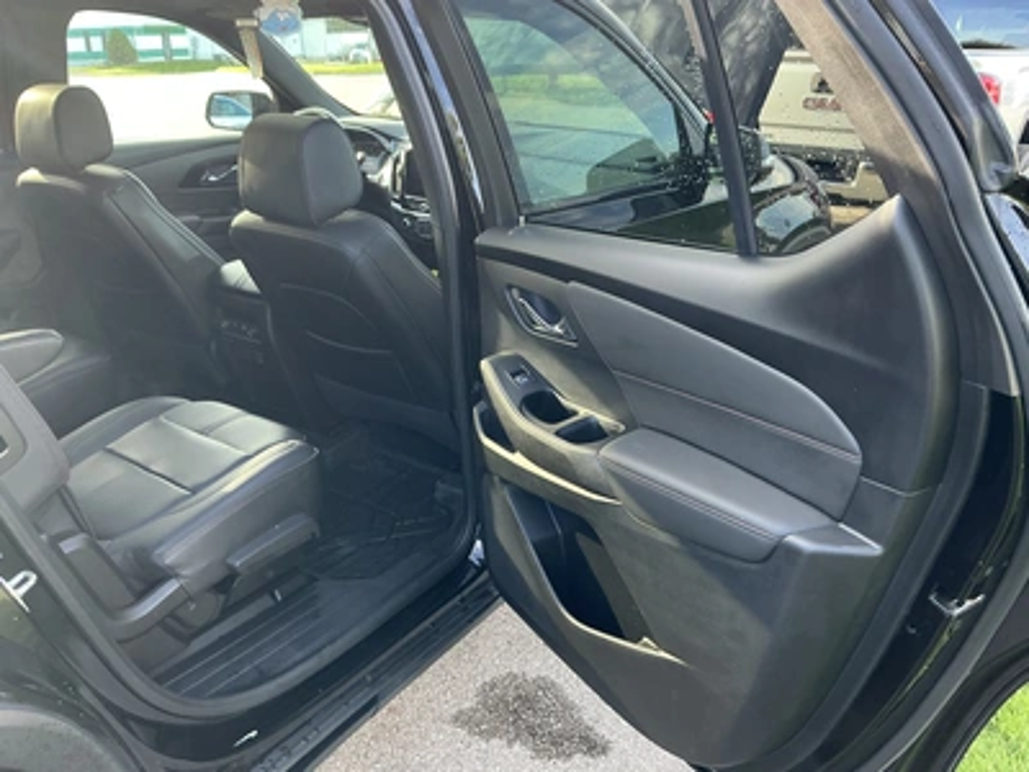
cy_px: 386
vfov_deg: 49.7
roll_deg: +2.2
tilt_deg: -20.1
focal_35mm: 28
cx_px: 514
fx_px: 832
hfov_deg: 63.4
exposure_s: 1/122
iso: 64
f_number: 1.8
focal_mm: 3
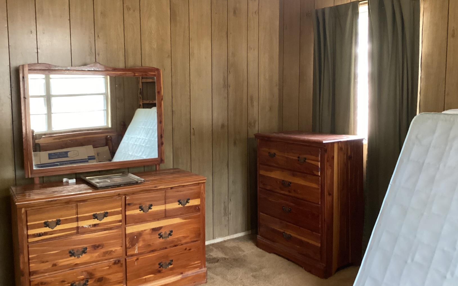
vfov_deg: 38.3
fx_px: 412
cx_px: 229
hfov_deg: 58.1
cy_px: 131
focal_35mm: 33
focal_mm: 3.3
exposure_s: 1/33
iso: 400
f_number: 2.4
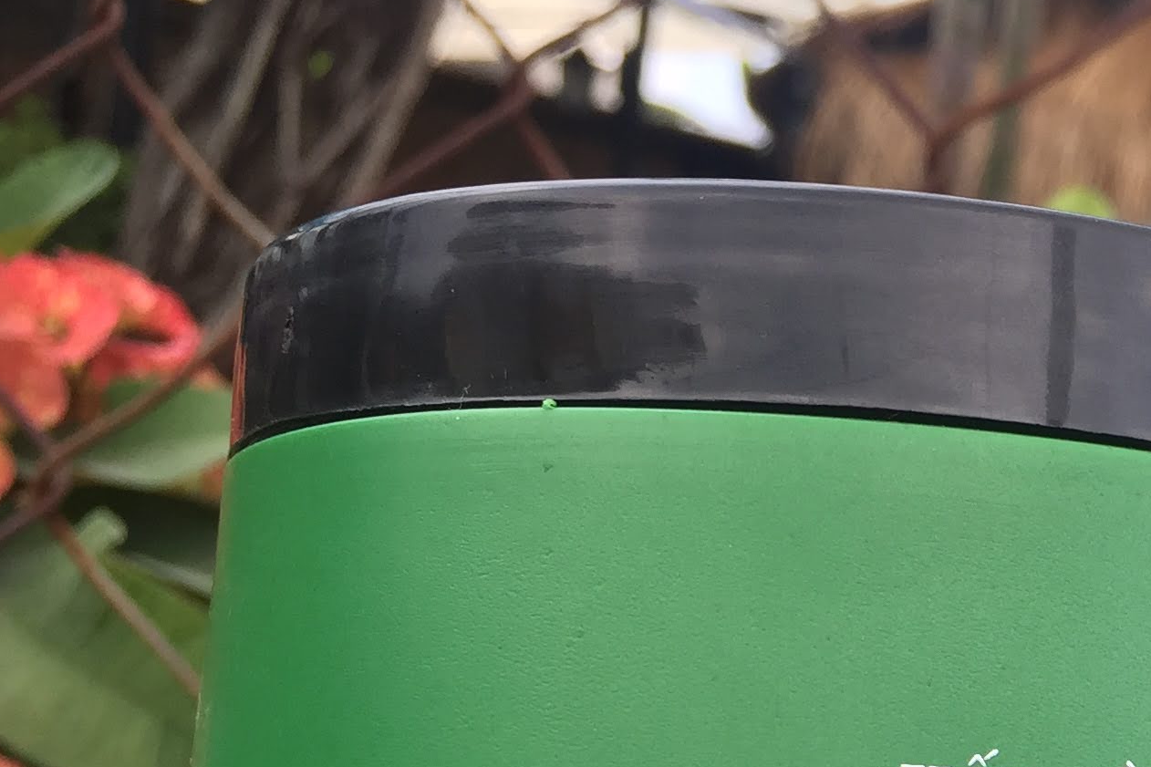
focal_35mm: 78
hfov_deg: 23.5
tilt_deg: -2.9
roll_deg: -10.6
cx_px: 1430
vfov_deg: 16.7
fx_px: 2493
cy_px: 941
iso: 32
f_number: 2.2
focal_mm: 4.15
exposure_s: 1/373
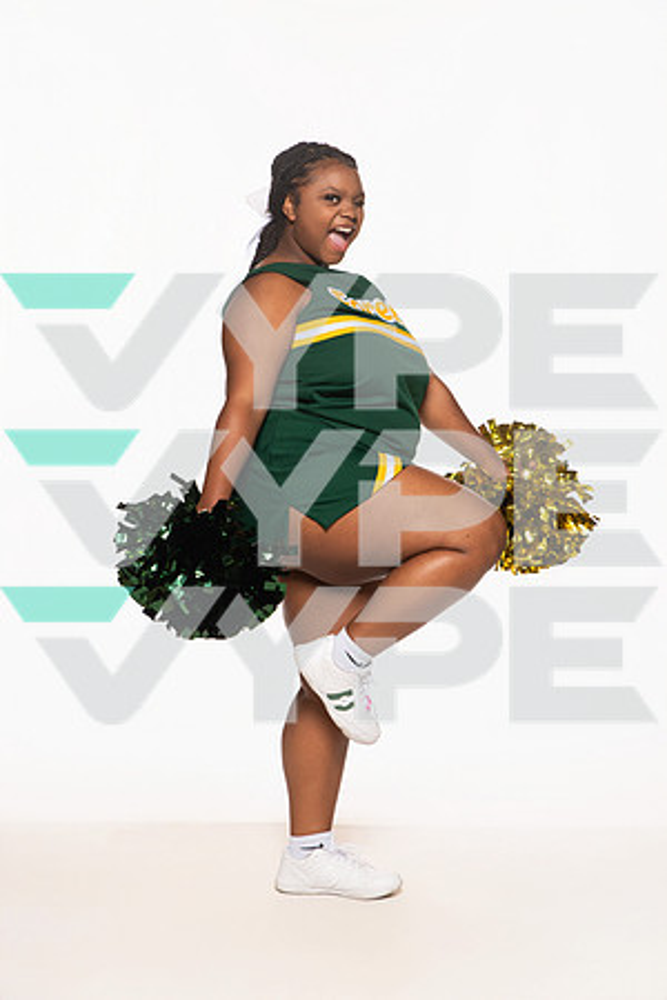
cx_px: 334
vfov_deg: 32.4
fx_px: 1723
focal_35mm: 62
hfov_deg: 21.9
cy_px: 500
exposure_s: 1/320
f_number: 7.1
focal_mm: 62
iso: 800
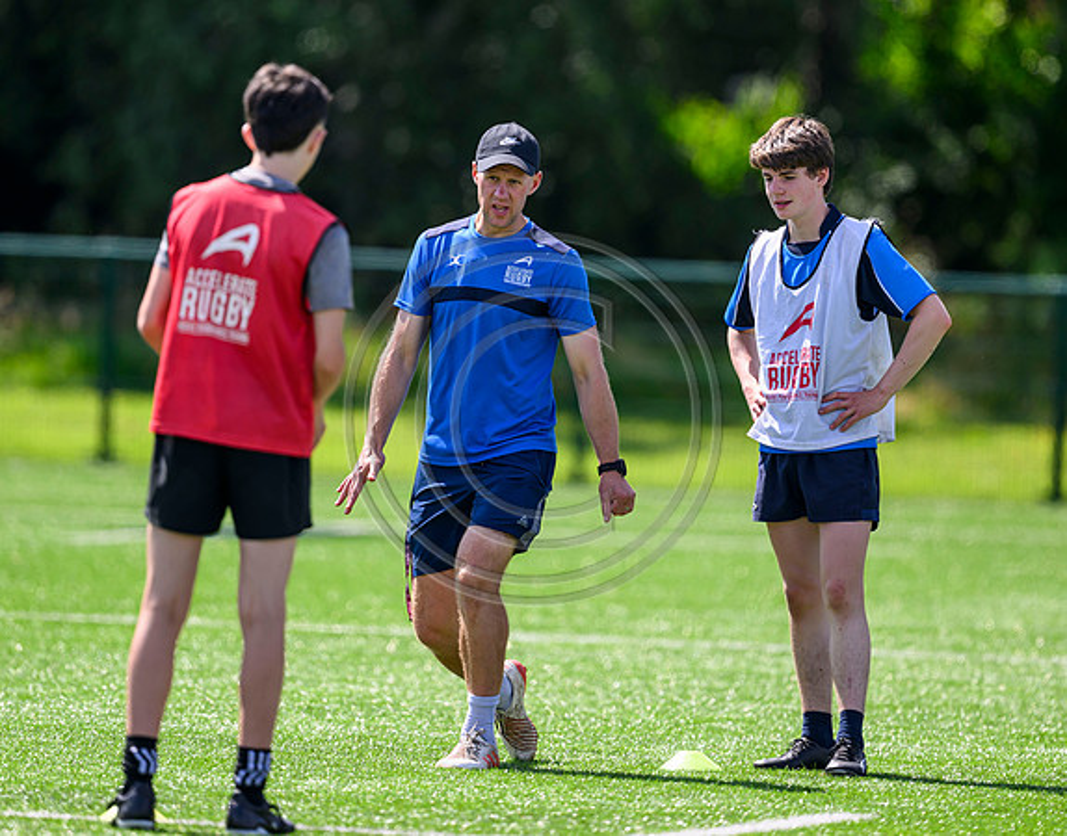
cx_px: 551
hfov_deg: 3.5
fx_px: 17243
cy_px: 319
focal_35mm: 550
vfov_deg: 2.8
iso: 250
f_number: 3.2
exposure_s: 1/2000
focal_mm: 400
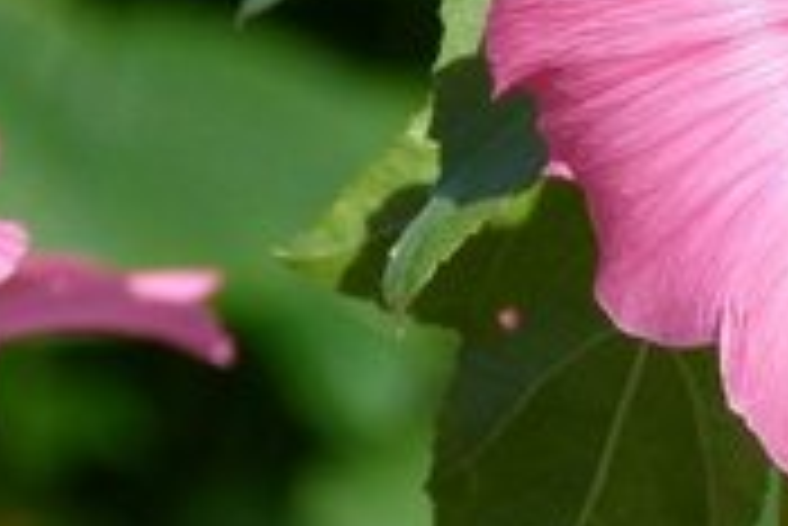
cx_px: 1054
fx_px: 27076
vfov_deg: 1.1
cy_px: -355
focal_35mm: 1236
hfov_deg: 1.7
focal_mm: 58.4
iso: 100
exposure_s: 1/400
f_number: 5.6
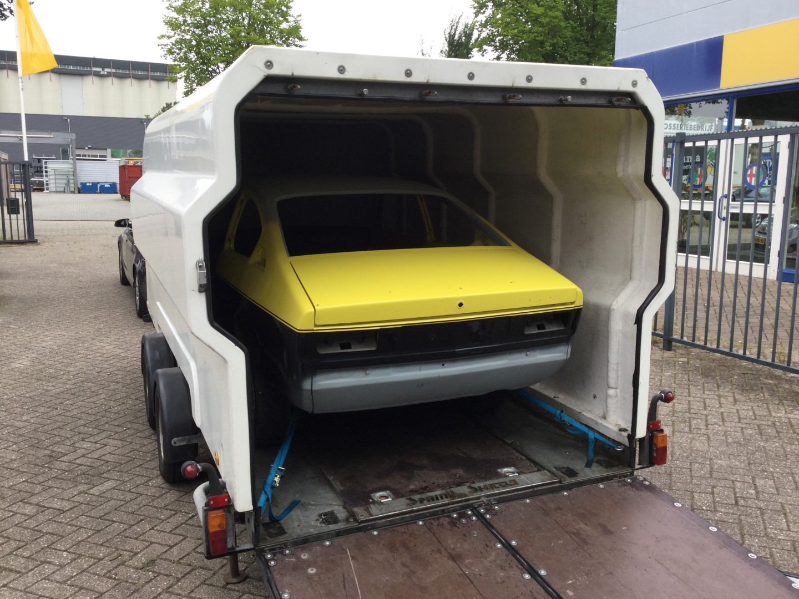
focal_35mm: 31
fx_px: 716
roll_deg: -2.4
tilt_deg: -10.2
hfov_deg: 58.4
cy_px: 300
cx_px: 400
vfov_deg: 45.4
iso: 25
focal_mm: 3.3
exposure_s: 1/199
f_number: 2.4
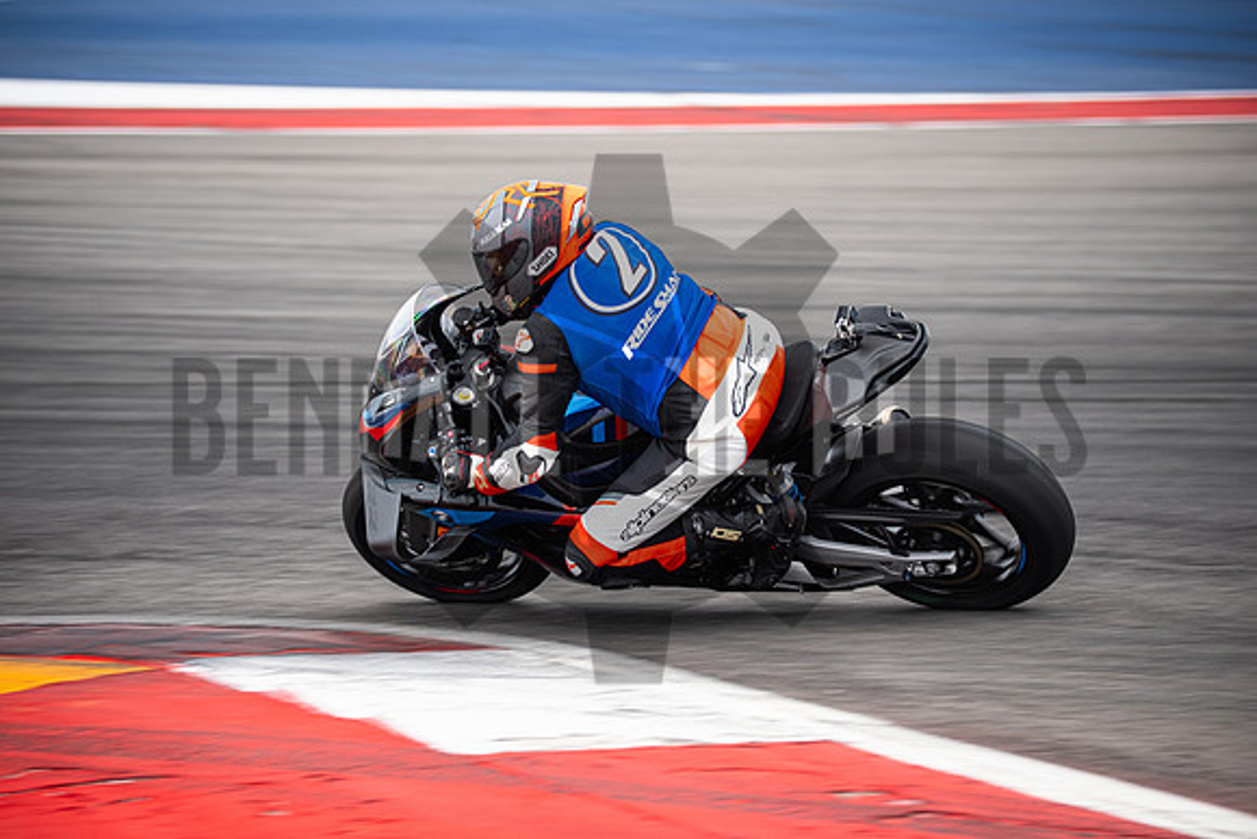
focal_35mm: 202
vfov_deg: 6.8
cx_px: 628
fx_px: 7054
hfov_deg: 10.2
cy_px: 420
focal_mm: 134.4
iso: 160
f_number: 3.2
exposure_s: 1/250
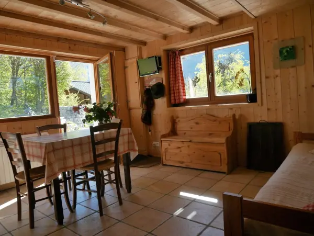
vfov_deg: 56.9
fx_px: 218
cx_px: 157
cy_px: 118
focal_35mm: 24
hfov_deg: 71.6
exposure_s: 1/500
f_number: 4
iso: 400
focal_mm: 12
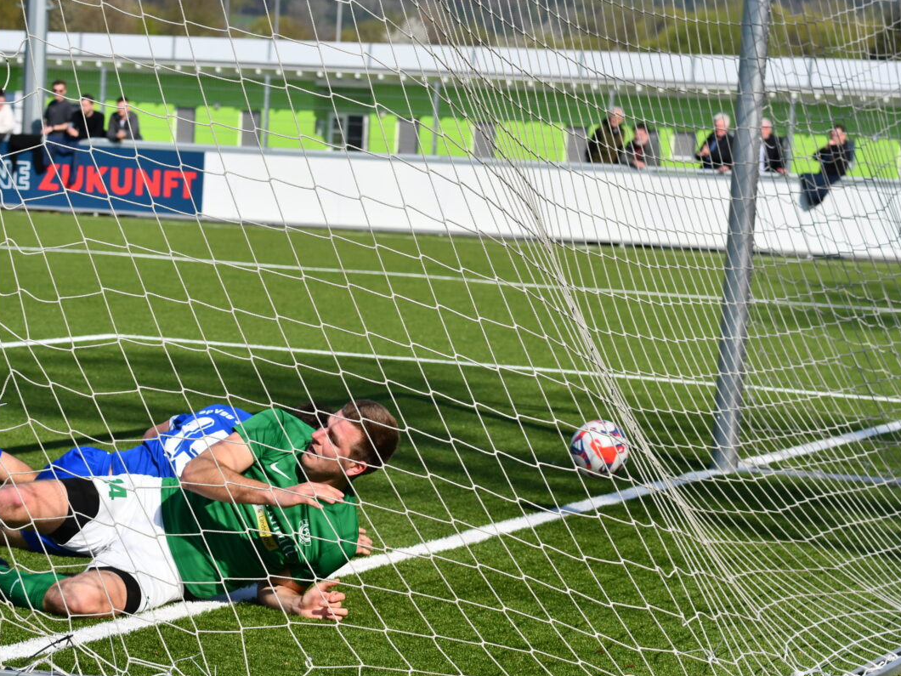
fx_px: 3826
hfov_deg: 13.4
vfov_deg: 10.1
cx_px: 421
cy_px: 338
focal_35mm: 147
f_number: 7.1
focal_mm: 90
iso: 400
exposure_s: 1/1600
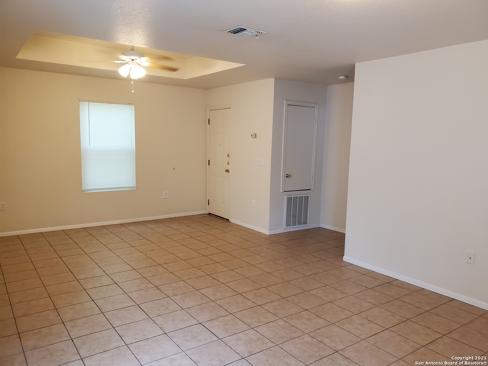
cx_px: 244
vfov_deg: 53.1
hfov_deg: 67.3
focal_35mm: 26
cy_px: 183
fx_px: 367
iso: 250
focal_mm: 4.3
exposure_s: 1/60
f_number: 2.4
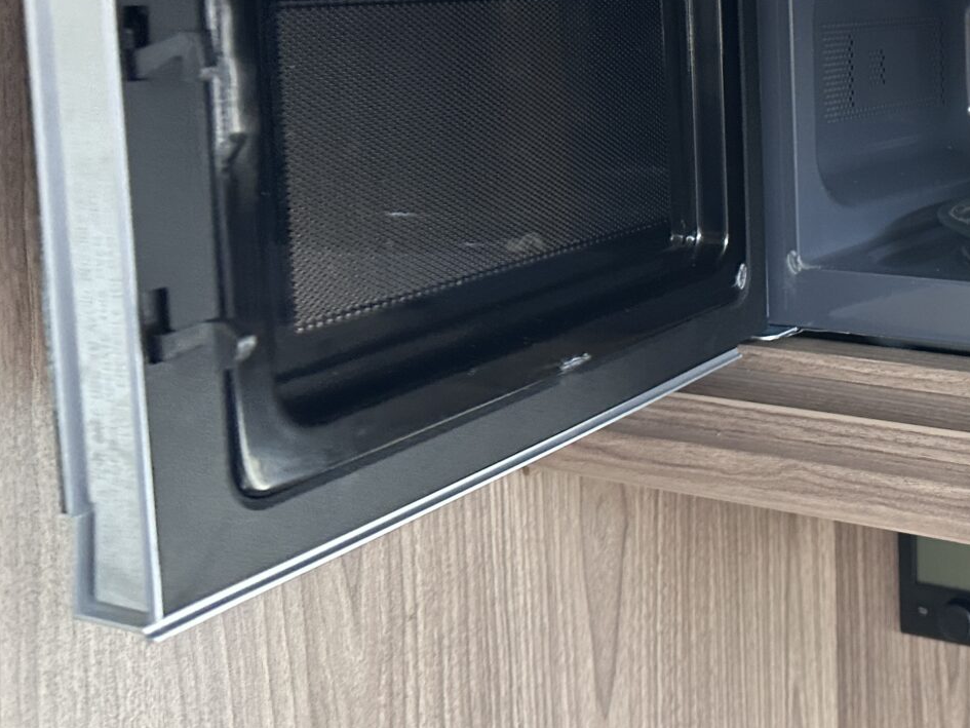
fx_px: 1457
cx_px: 1000
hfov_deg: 33.3
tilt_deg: -3.9
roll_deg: +1.4
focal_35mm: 52
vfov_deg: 27.4
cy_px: 123
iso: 320
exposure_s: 1/60
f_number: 1.78
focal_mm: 6.86
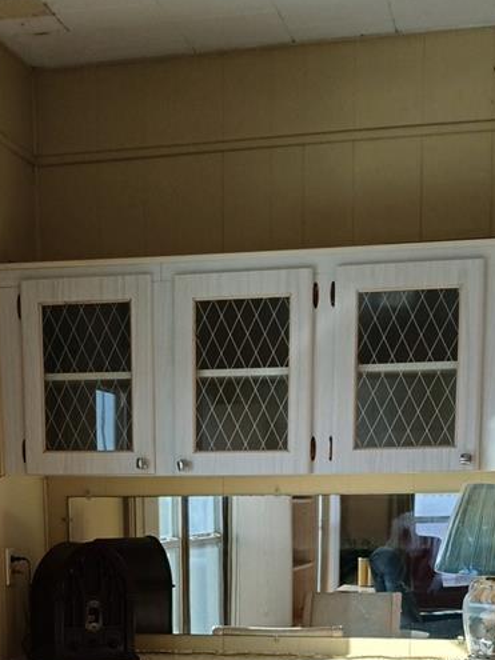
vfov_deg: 28.5
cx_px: 195
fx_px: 1202
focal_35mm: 63
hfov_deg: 23.2
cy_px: 687
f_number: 1.8
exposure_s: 1/192
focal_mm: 3.98
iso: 20
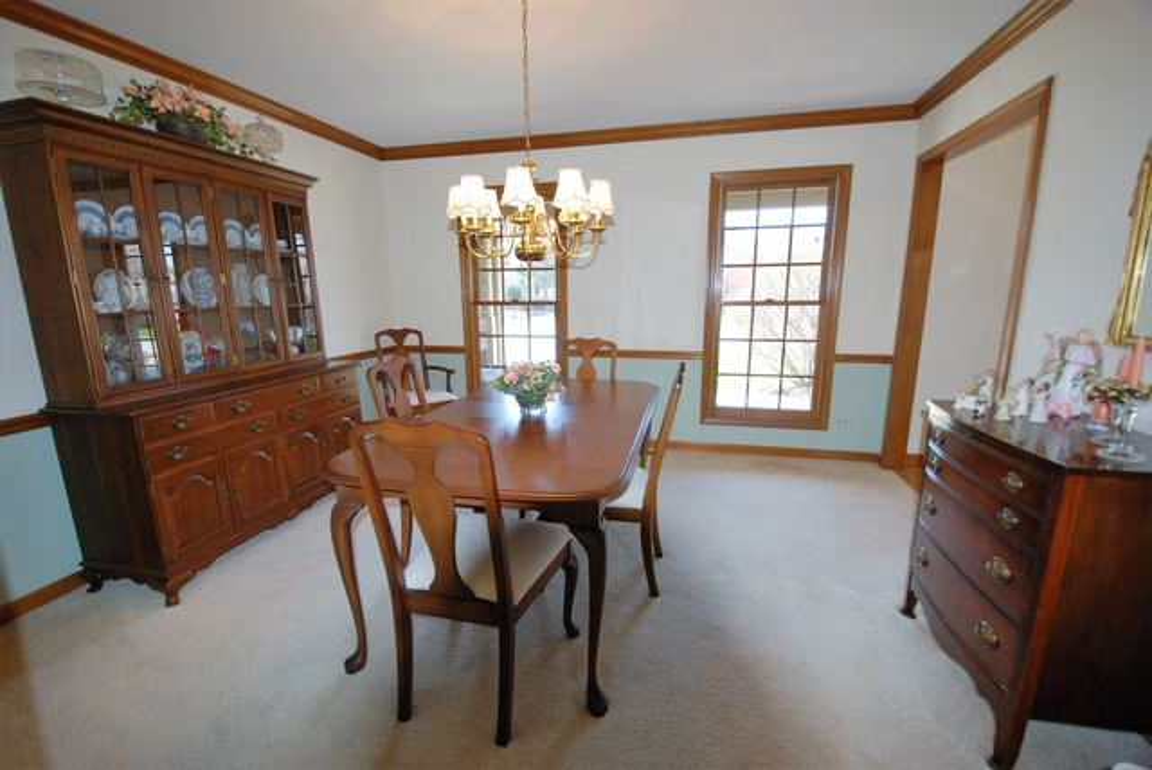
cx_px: 576
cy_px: 385
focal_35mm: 15
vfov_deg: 77.4
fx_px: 480
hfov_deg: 100.3
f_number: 4
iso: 400
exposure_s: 1/60
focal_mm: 10
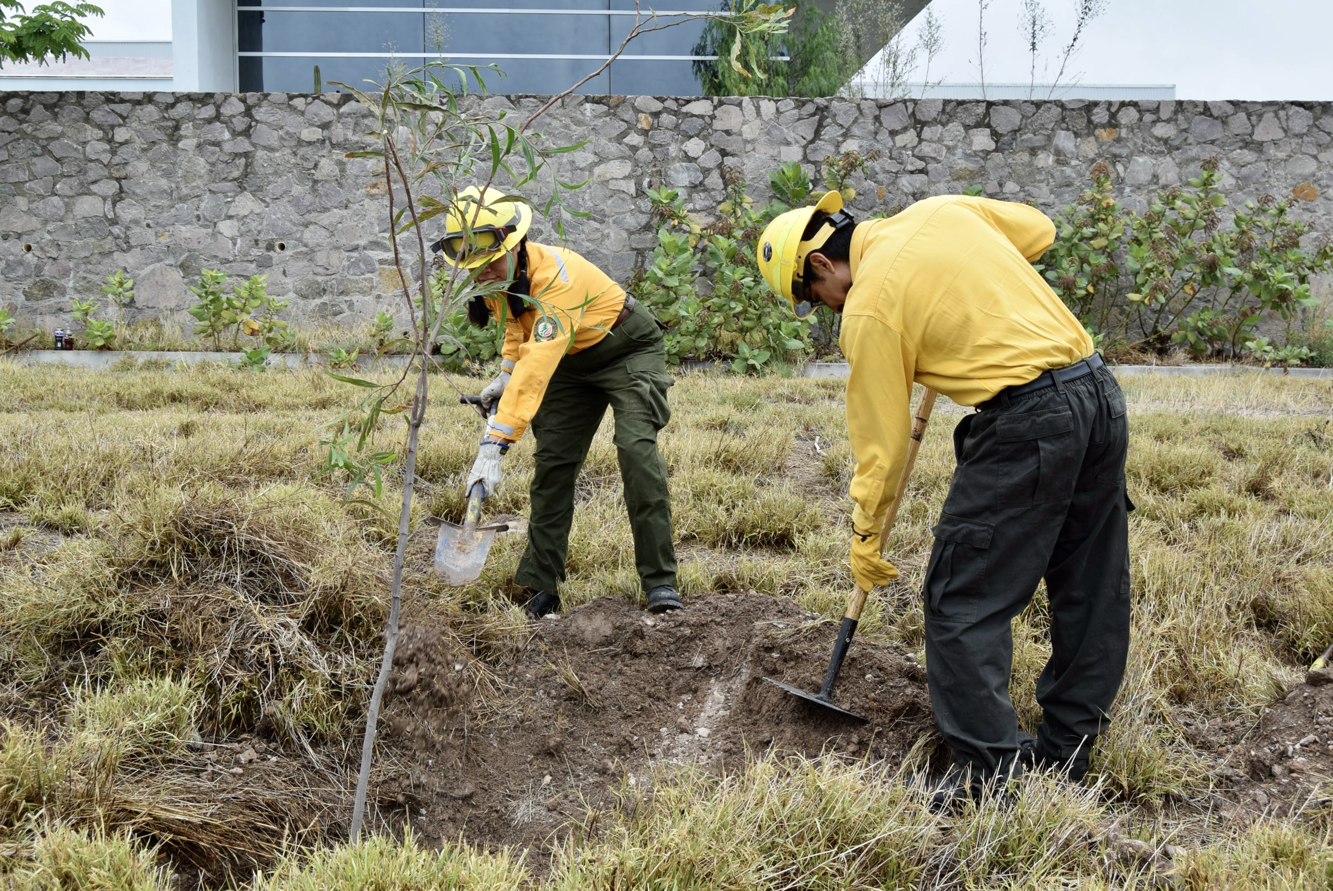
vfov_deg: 34.3
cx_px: 666
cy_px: 446
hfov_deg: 49.5
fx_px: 1445
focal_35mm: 39
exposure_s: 1/250
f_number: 8
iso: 200
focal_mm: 26
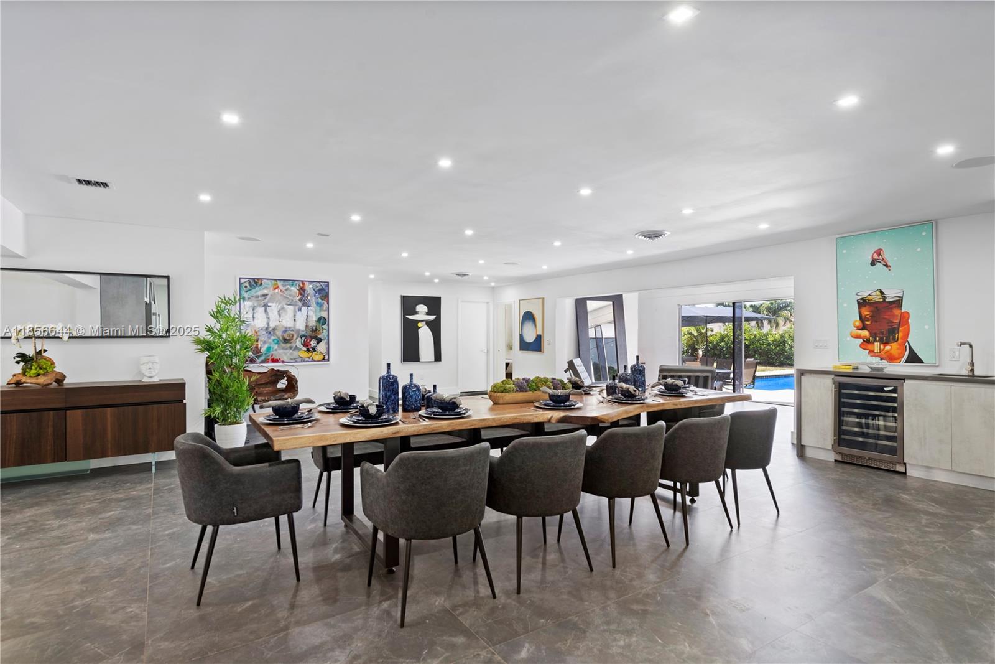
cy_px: 332
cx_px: 498
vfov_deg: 64.6
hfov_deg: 86.9
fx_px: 525
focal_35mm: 19
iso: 320
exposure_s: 1/4
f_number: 8
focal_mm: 19
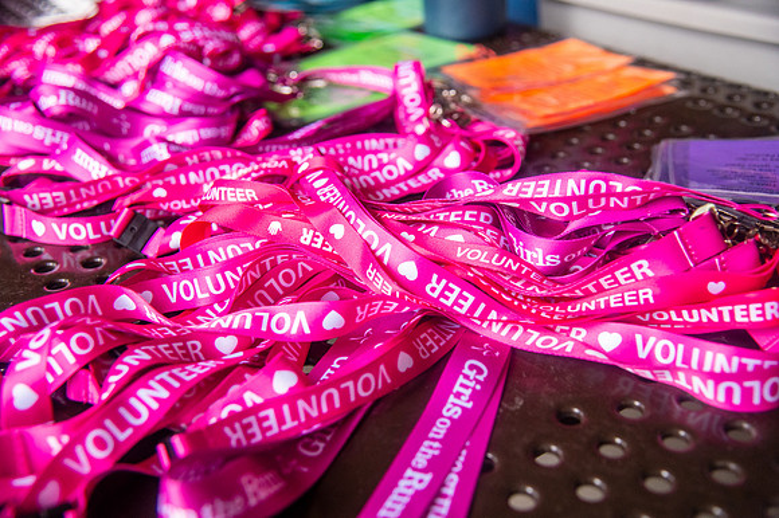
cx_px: 390
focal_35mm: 44
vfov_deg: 30.5
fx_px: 952
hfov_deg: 44.5
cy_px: 259
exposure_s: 1/125
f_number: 4
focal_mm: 44
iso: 3200
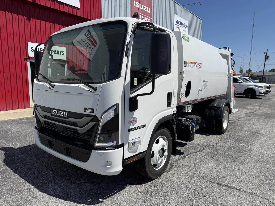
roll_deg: +0.0
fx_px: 191
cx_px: 138
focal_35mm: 24
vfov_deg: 56.8
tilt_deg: -7.1
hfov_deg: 71.6
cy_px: 103
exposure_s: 1/8130
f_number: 1.78
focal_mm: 6.76
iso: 80
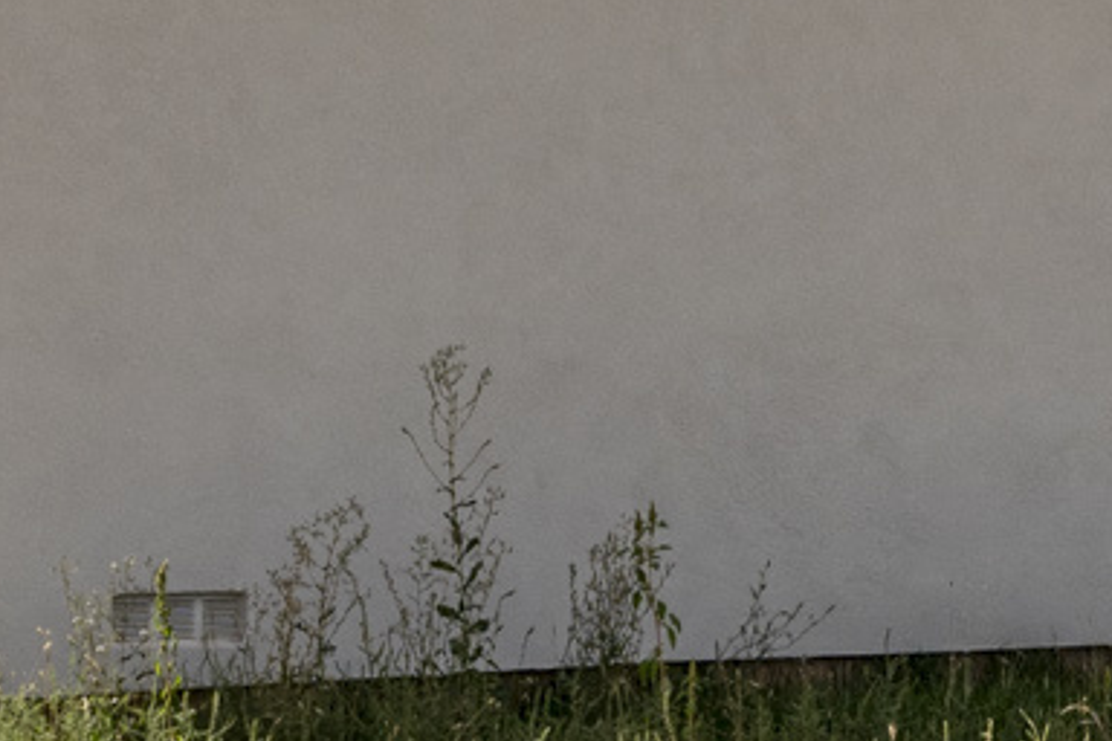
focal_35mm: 125
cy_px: 353
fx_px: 3861
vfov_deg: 11.0
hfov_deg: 16.1
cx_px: 1098
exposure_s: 1/500
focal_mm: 24
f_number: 14
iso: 320
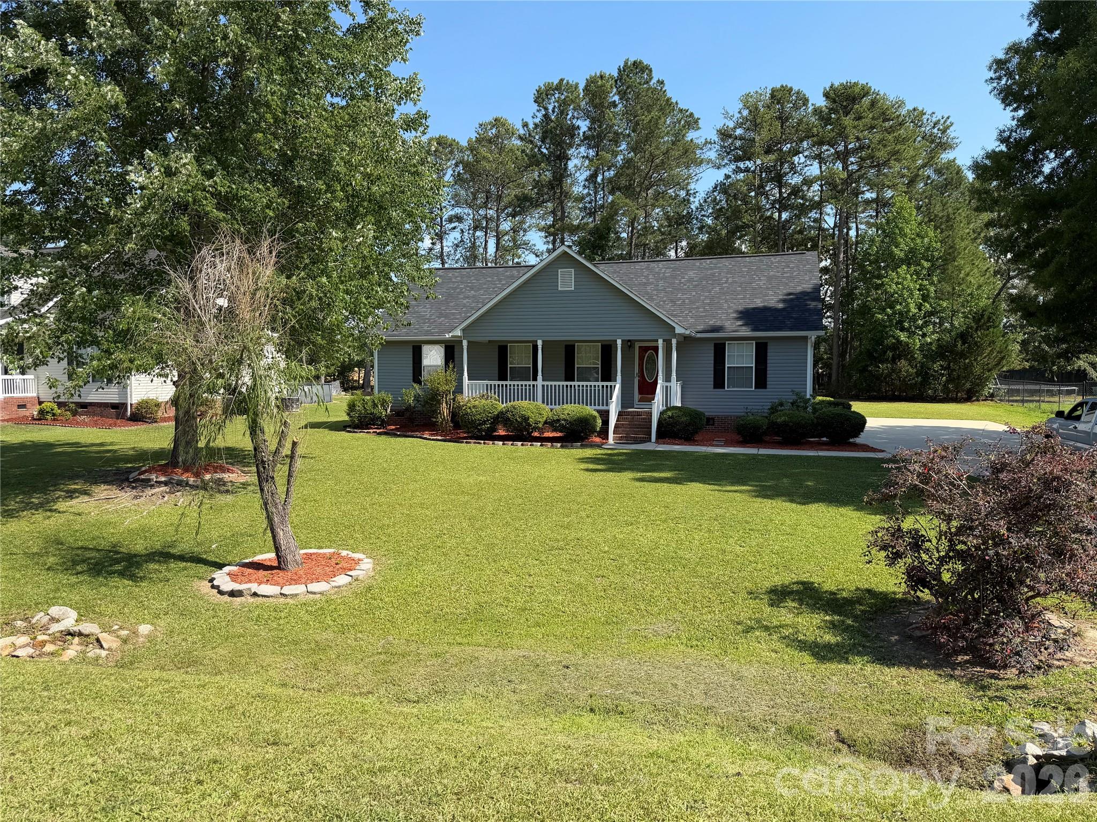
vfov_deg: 56.8
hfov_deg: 71.6
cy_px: 411
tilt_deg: -2.8
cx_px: 548
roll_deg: -0.1
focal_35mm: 24
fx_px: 761
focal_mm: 6.76
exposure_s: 1/2525
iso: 80
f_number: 1.78
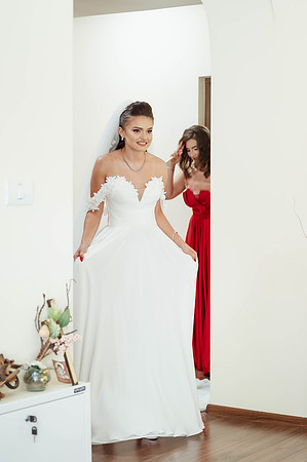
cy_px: 230
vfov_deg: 27.2
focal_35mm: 74
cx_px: 228
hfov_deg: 18.2
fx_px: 954
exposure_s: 1/125
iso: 1000
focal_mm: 49
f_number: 2.8
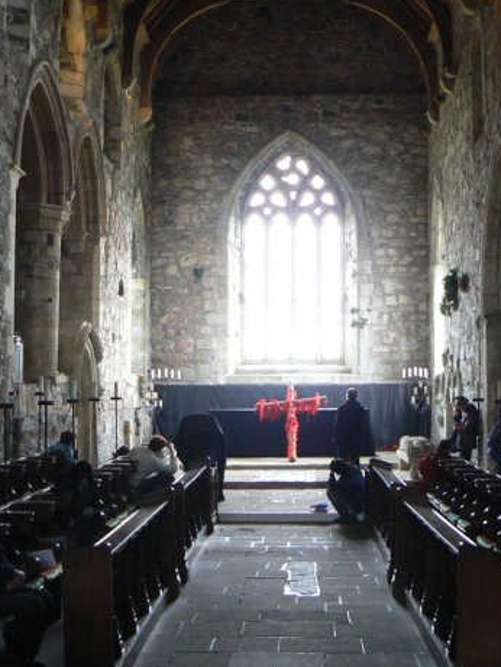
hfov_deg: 29.1
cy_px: 318
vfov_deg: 38.2
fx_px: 964
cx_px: 291
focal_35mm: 50
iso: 200
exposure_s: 1/15
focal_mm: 6
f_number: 2.8
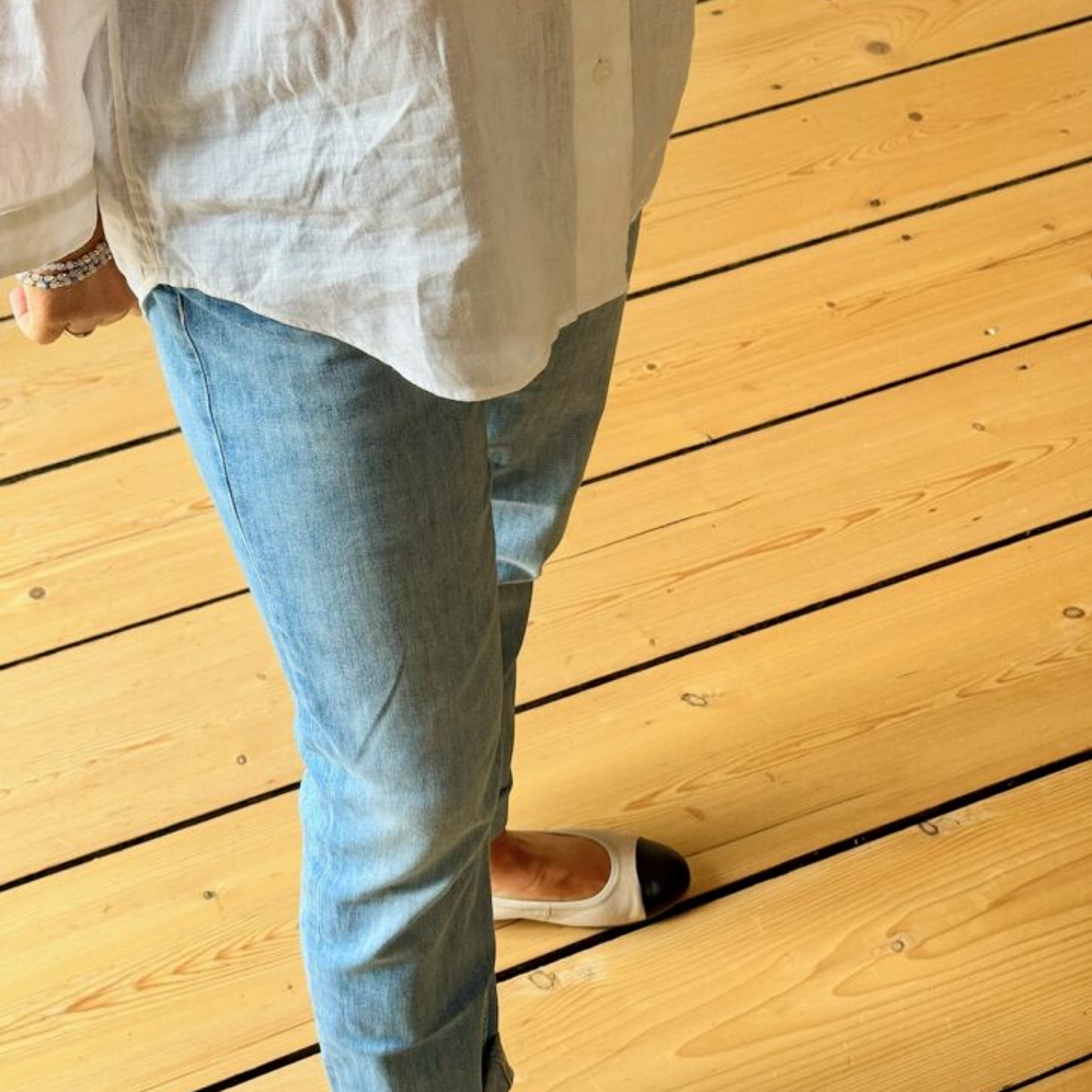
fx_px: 2141
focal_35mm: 60
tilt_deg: -44.6
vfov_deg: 28.6
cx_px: 555
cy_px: 499
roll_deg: +2.7
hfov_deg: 28.6
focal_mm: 6.76
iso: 100
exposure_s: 1/71
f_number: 1.78
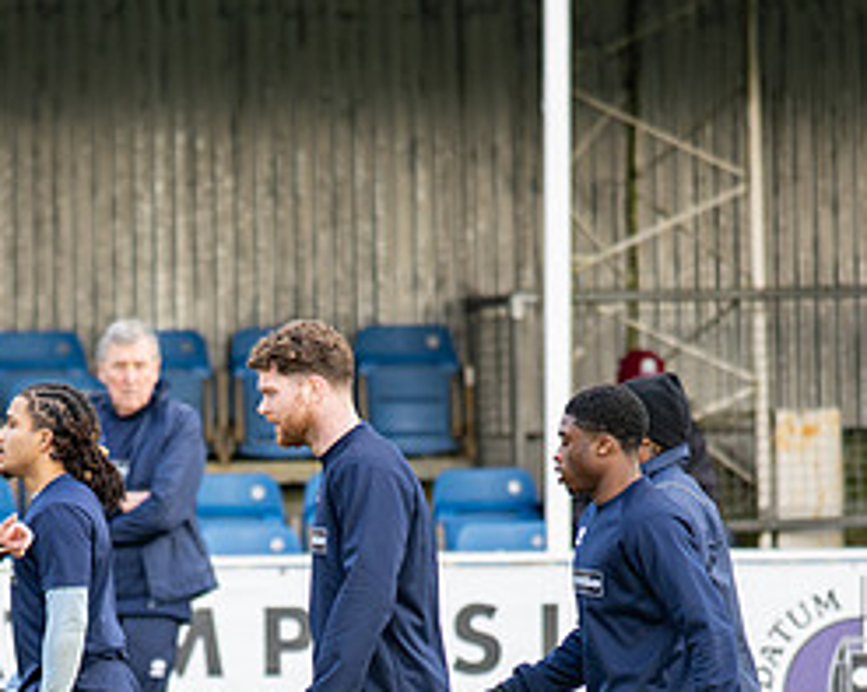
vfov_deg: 2.7
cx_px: 258
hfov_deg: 3.4
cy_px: 784
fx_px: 14609
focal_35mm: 570
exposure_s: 1/1600
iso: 400
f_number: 1.8
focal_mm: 135
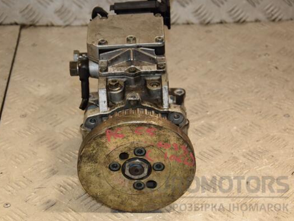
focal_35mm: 85
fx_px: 722
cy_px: 110
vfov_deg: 17.4
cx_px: 133
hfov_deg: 23.0
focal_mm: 52
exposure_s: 1/200
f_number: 5.6
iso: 800
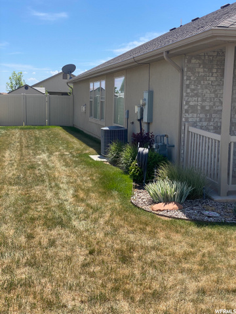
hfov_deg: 28.0
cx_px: 118
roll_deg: -0.2
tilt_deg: -6.6
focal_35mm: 52
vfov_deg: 36.8
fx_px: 473
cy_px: 157
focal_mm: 6
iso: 20
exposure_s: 1/1546
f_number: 2
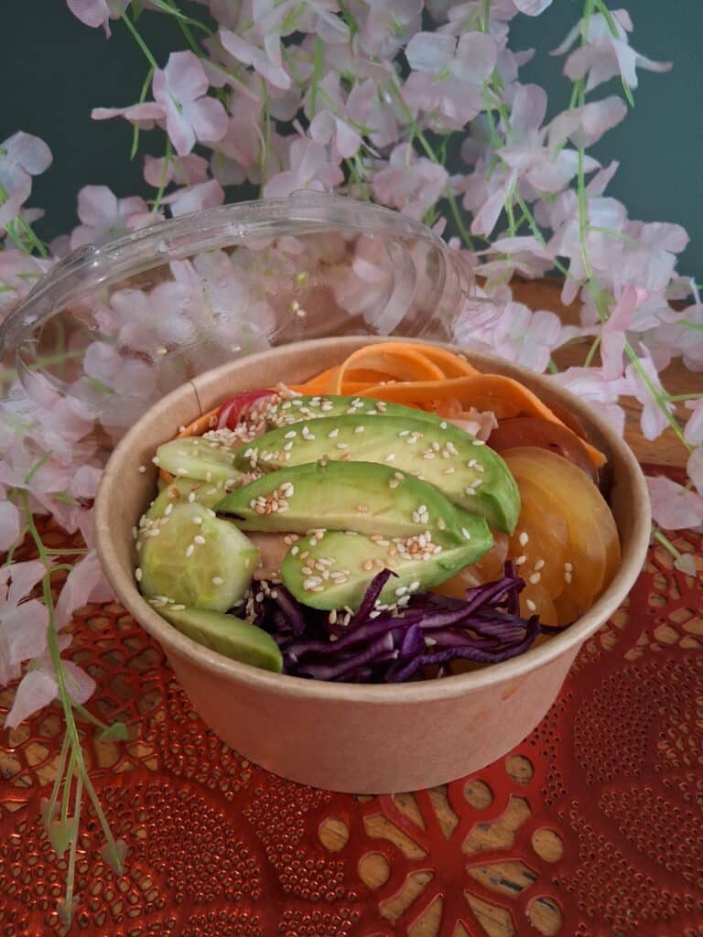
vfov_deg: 67.3
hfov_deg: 53.1
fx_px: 704
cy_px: 468
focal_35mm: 26
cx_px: 352
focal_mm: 3.98
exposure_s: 1/60
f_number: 1.8
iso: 320
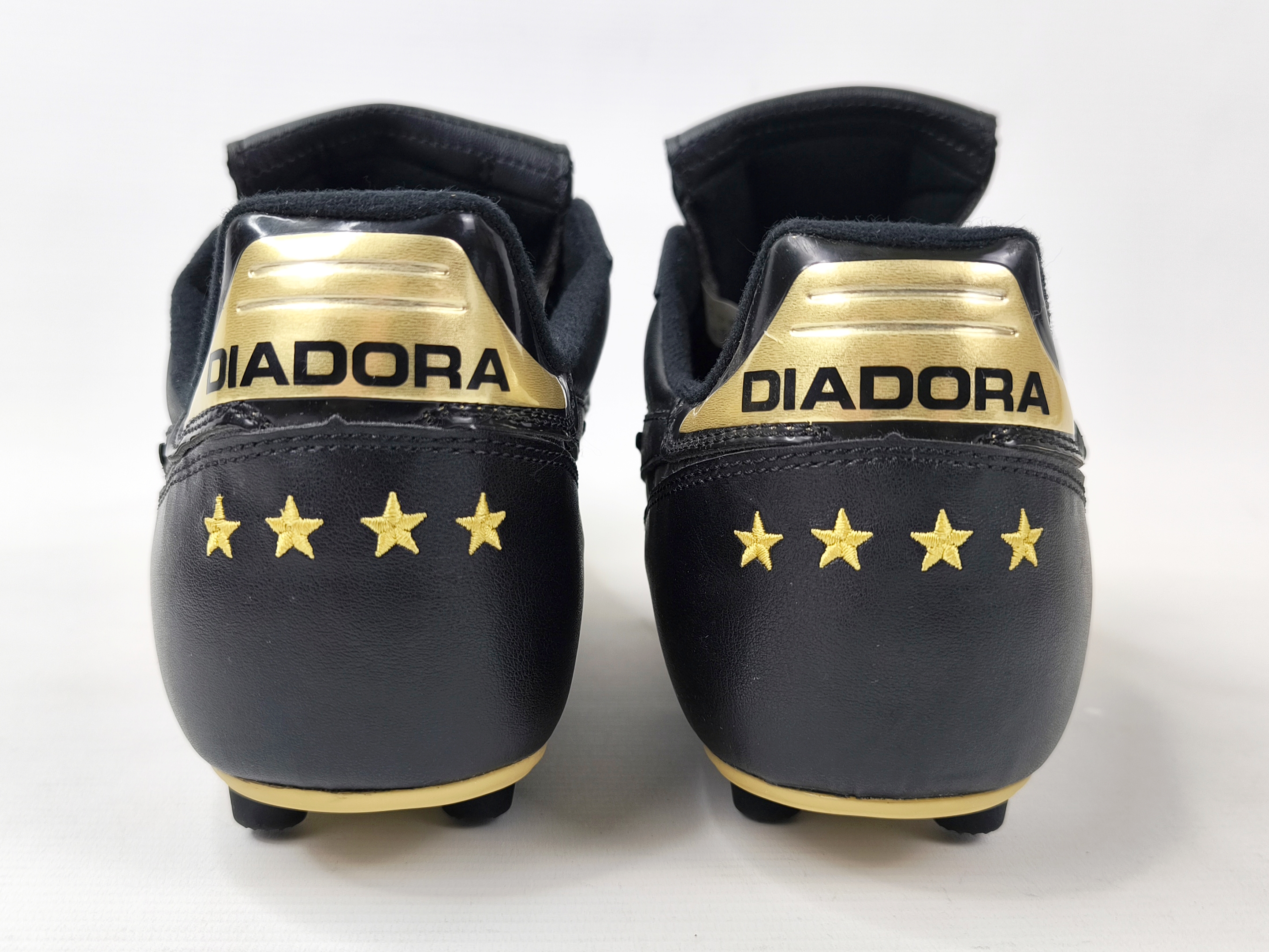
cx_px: 634
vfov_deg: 56.8
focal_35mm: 24
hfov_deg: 71.6
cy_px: 476
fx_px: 880
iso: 80
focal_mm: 6.92
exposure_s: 1/100
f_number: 1.9
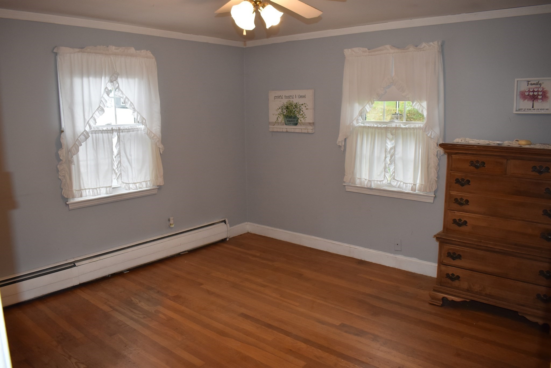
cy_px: 184
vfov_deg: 48.0
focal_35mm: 27
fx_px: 413
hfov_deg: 67.4
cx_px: 276
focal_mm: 18
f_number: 4.5
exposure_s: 1/200
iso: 800
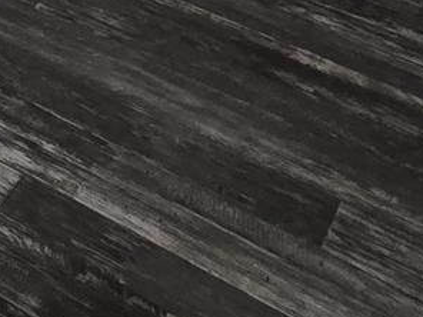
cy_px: -564
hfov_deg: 15.3
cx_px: -519
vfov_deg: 11.6
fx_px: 1100
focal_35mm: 90
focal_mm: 2.2
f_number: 2.2
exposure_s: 1/127
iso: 50
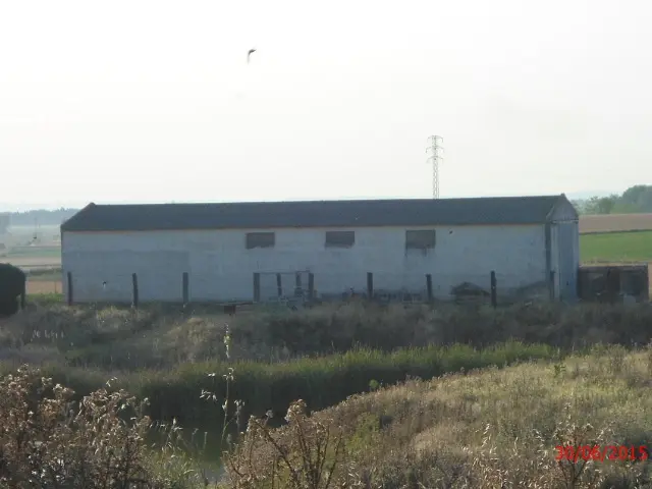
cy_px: 244
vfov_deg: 14.1
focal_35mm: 105
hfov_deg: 18.7
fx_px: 1978
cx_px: 326
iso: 80
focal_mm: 18.8
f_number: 5.9
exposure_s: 1/200
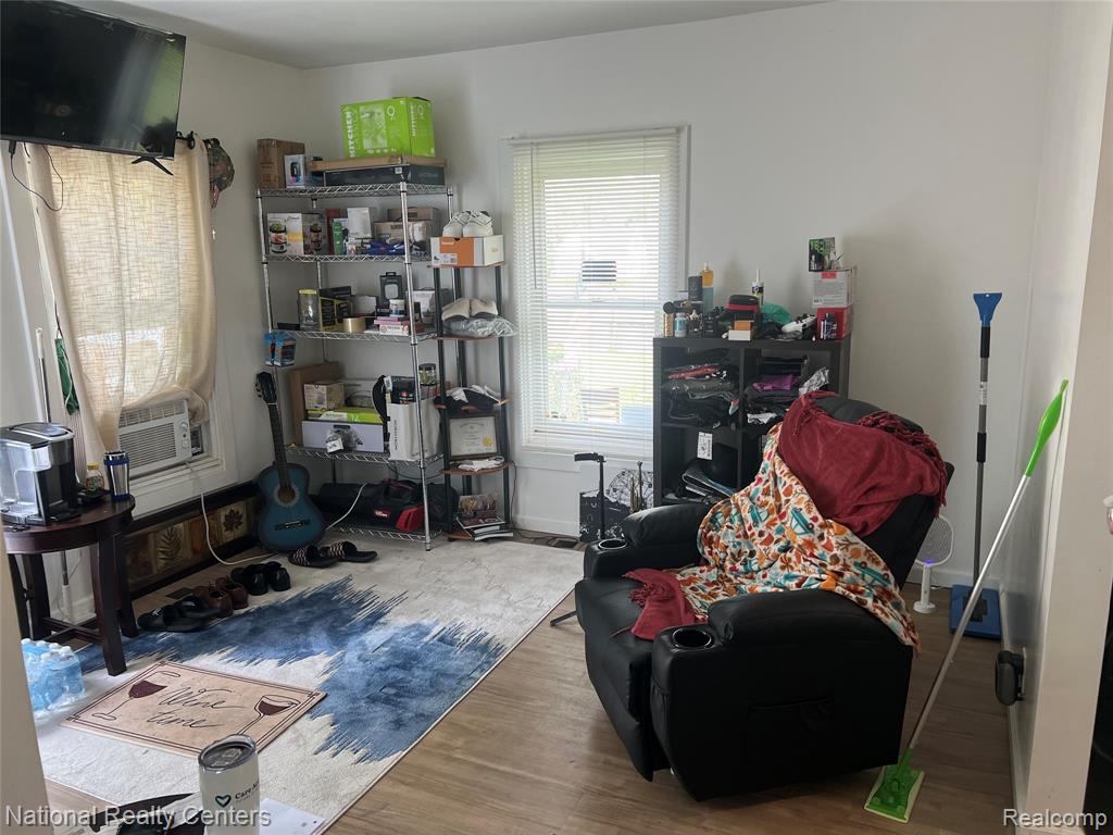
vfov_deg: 53.1
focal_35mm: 26
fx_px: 836
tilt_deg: -12.1
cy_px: 418
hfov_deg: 67.3
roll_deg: +1.8
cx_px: 556
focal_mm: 5.7
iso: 80
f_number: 1.5
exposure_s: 1/60
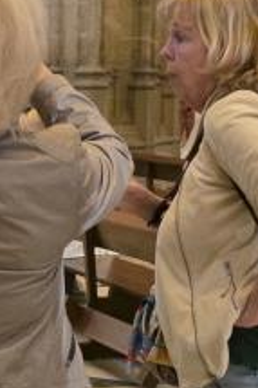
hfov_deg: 11.6
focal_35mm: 114
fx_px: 1227
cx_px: -88
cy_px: 161
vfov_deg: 17.9
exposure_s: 1/100
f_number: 1.7
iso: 2500
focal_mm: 6.3
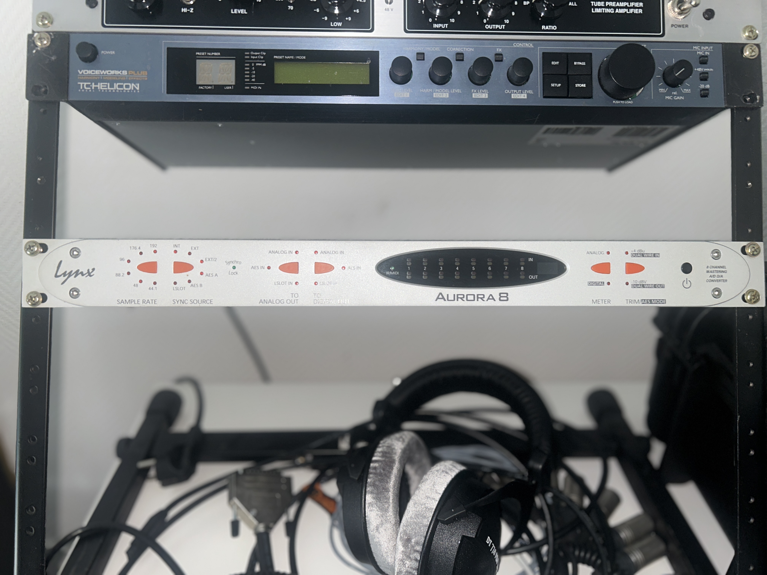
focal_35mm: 26
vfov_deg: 53.1
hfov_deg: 67.3
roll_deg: -0.5
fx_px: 576
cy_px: 288
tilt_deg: -27.2
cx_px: 384
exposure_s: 1/4
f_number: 1.5
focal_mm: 5.7
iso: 32
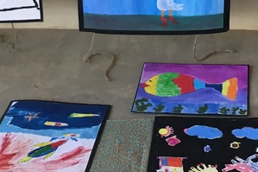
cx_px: 159
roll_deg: +2.2
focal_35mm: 121
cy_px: -91
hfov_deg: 16.9
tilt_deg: -20.4
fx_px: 867
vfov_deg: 10.9
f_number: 2.2
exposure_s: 1/33
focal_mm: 4.15
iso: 32
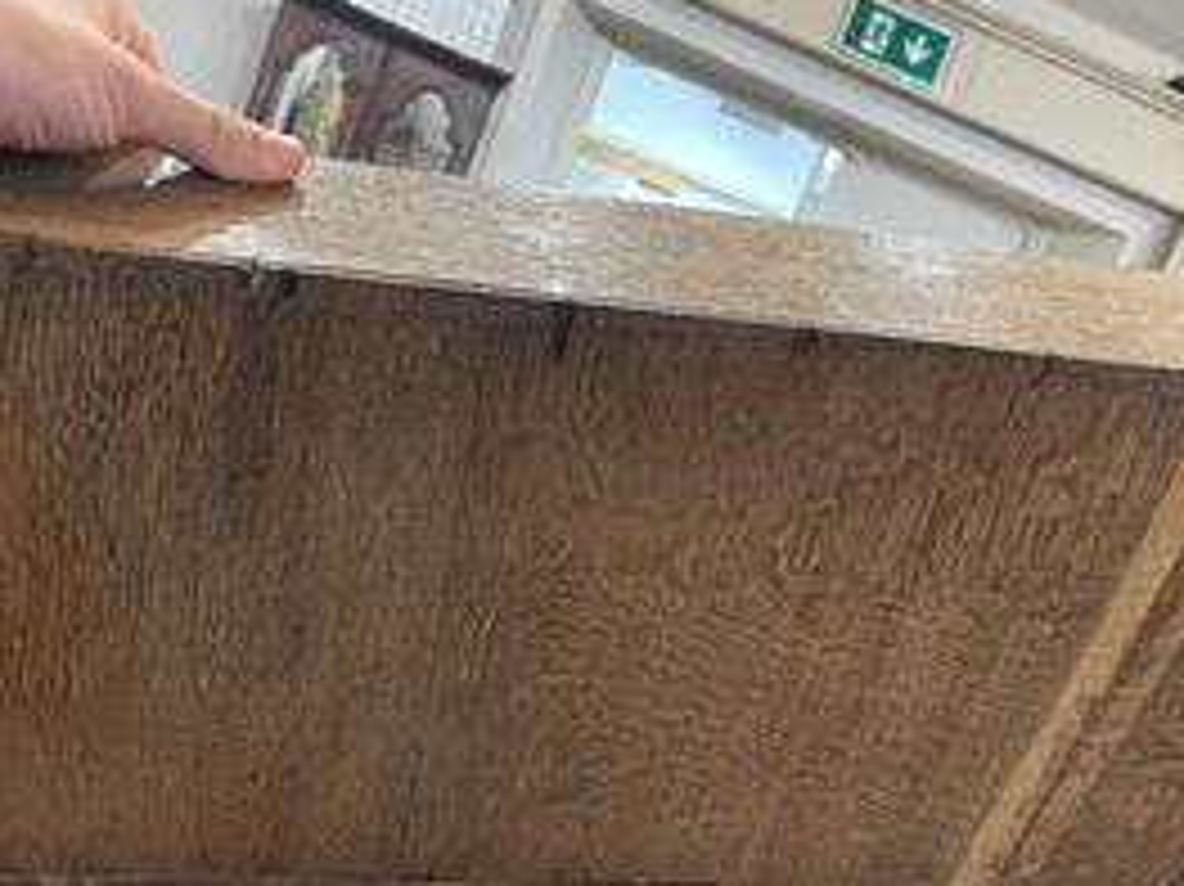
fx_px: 1299
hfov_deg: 48.9
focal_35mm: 38
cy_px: 634
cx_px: 536
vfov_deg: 37.0
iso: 250
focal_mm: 5.1
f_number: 1.6
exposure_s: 1/50
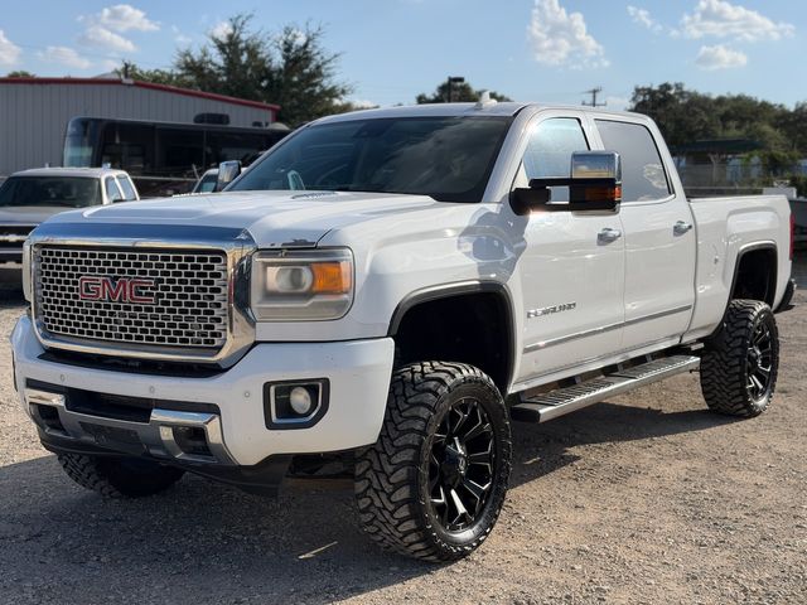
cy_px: 302
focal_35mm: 48
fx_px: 1119
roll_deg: -2.1
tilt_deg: -5.1
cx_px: 404
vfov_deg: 30.3
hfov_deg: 39.7
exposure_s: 1/6024
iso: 64
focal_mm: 6.76
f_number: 1.78
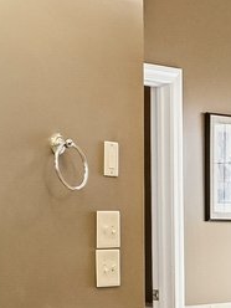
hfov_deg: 11.6
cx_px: -270
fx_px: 988
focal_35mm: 111
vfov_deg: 17.6
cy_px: 229
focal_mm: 14
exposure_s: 1/15
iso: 320
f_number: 8
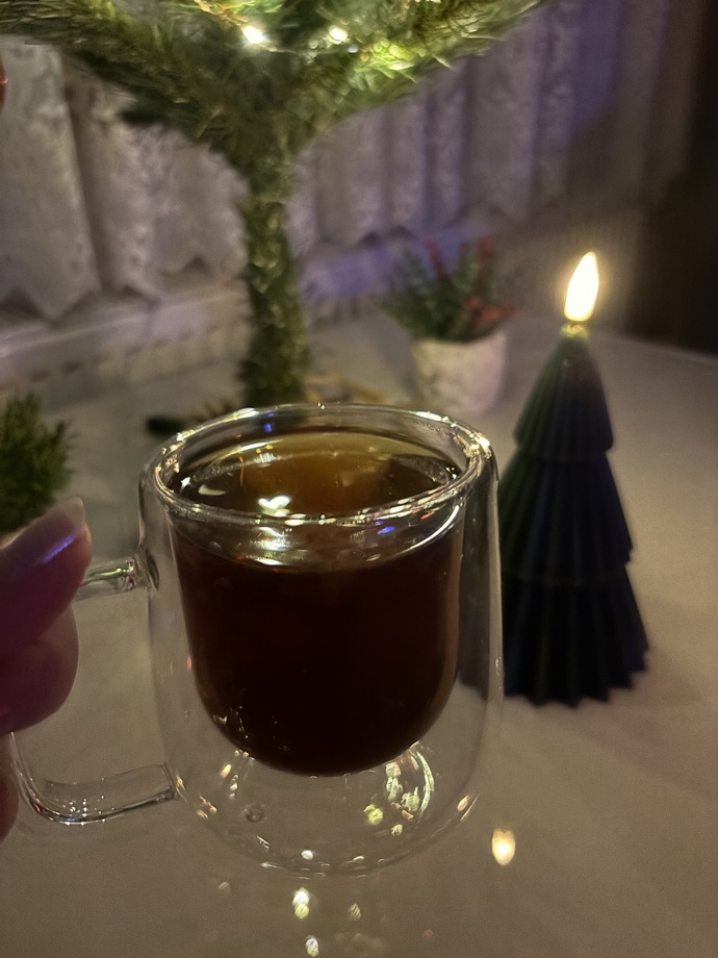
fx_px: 719
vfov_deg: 67.3
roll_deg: +0.8
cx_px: 359
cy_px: 479
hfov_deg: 53.1
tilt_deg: -29.5
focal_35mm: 26
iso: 1000
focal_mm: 5.96
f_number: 1.6
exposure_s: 1/18
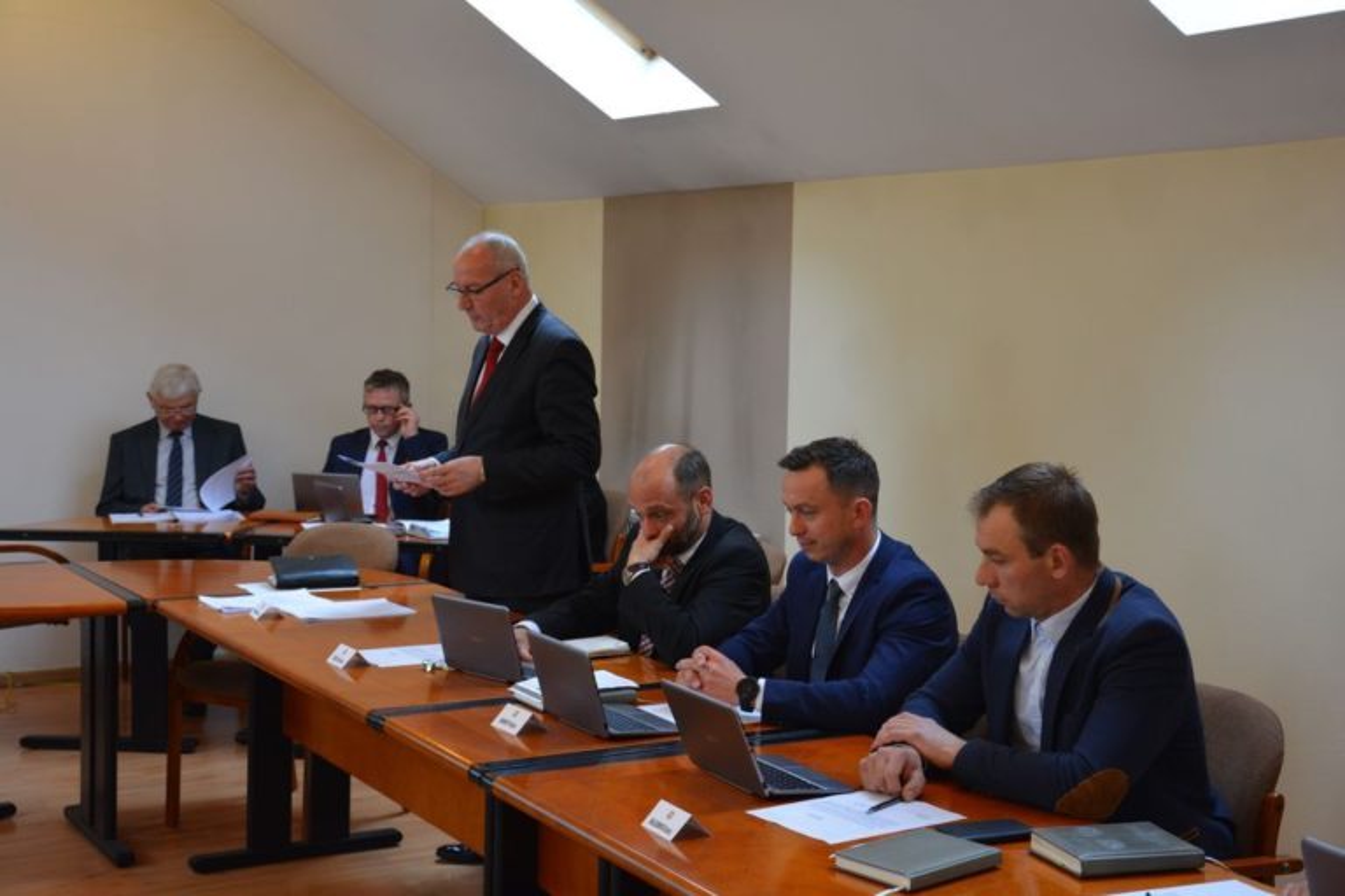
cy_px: 448
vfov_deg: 25.8
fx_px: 1961
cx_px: 672
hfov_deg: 37.9
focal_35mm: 52
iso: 800
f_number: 4.5
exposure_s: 1/40
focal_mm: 35
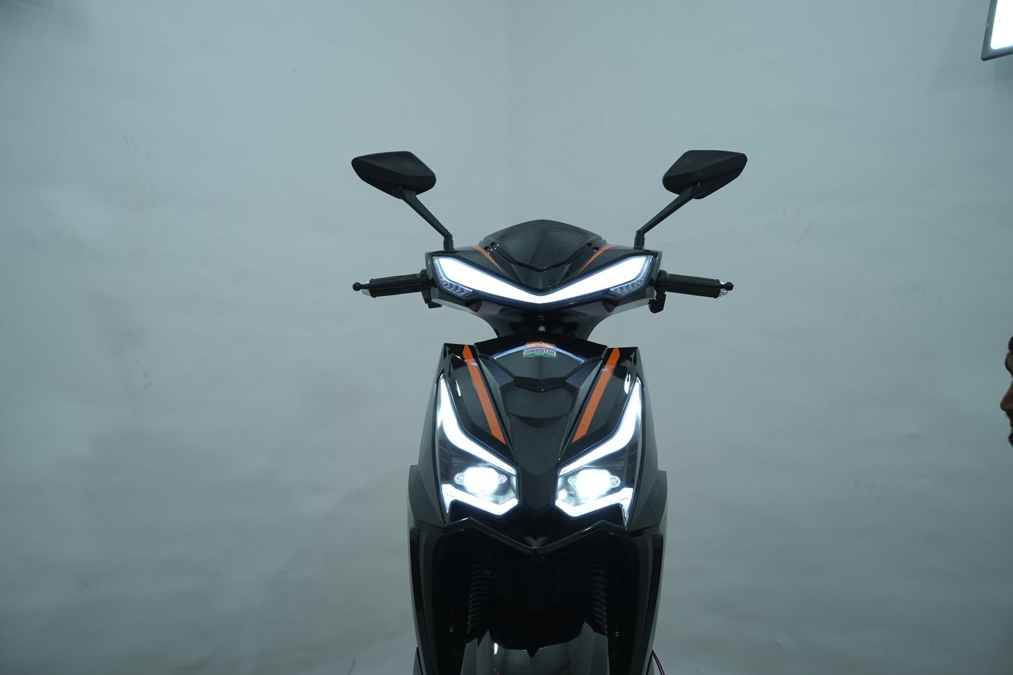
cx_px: 506
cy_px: 338
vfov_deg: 28.7
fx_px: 1323
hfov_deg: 41.9
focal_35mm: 47
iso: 250
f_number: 4
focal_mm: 47
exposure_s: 1/100
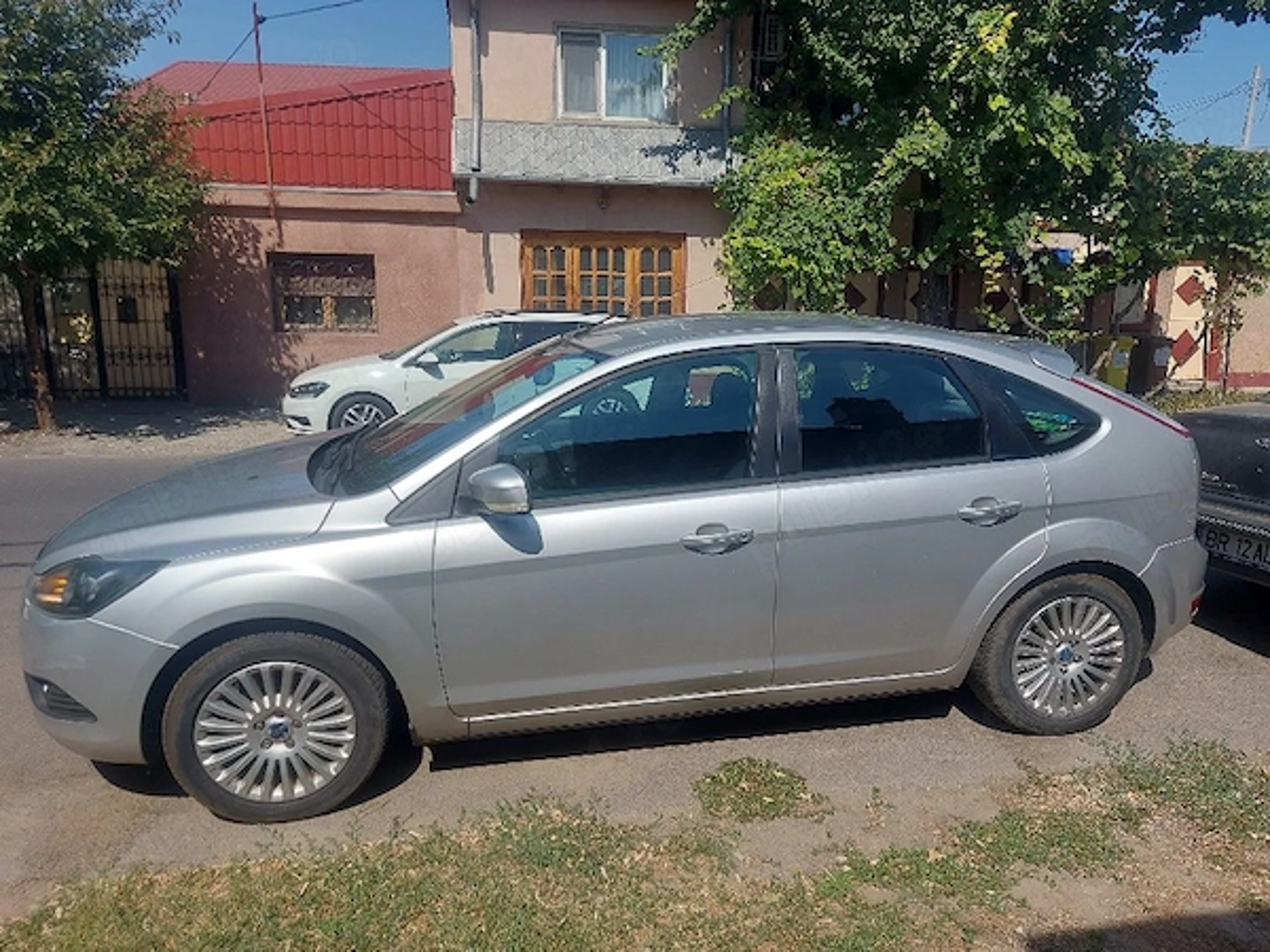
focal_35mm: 24
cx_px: 635
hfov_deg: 71.6
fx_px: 881
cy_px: 476
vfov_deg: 56.8
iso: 32
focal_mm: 5.23
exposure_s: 1/1429
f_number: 1.8
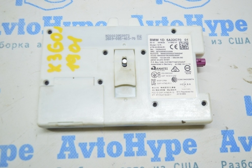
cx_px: 126
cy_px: 84
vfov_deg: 31.8
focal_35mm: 42
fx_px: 294
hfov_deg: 46.4
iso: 400
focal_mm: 28
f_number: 4.2
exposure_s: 1/40
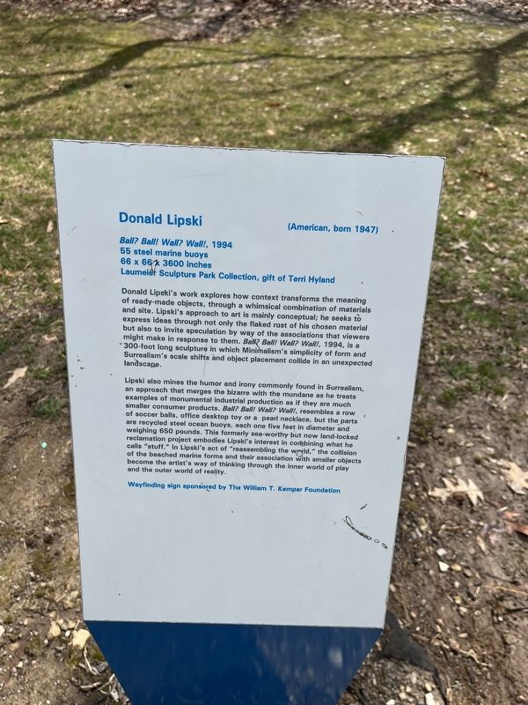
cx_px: 264
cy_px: 352
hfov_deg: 53.1
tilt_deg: -48.0
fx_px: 529
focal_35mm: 26
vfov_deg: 67.3
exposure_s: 1/3745
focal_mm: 5.1
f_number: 1.6
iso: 50
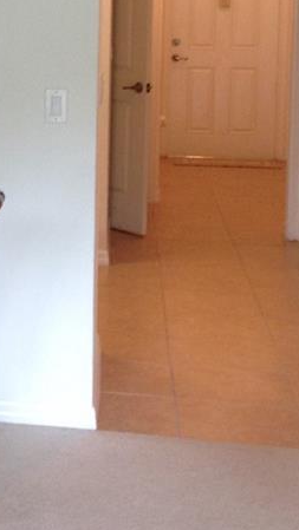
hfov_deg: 11.8
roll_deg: -0.8
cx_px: -201
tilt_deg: -3.5
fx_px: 1351
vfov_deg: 21.9
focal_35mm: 96
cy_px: 99
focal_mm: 4.12
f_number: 2.4
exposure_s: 1/20
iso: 100
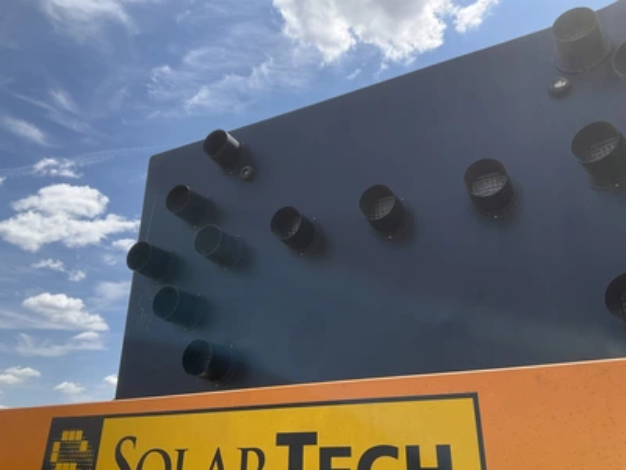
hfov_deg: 61.7
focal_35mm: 29
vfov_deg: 48.2
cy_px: 235
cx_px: 313
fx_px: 524
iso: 25
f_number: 1.8
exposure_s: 1/1534
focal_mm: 3
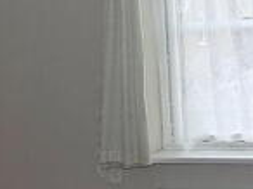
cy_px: 70
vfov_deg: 16.0
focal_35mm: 92
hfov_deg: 20.9
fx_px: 671
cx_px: 223
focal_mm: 4
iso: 80
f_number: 3.1
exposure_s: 1/125
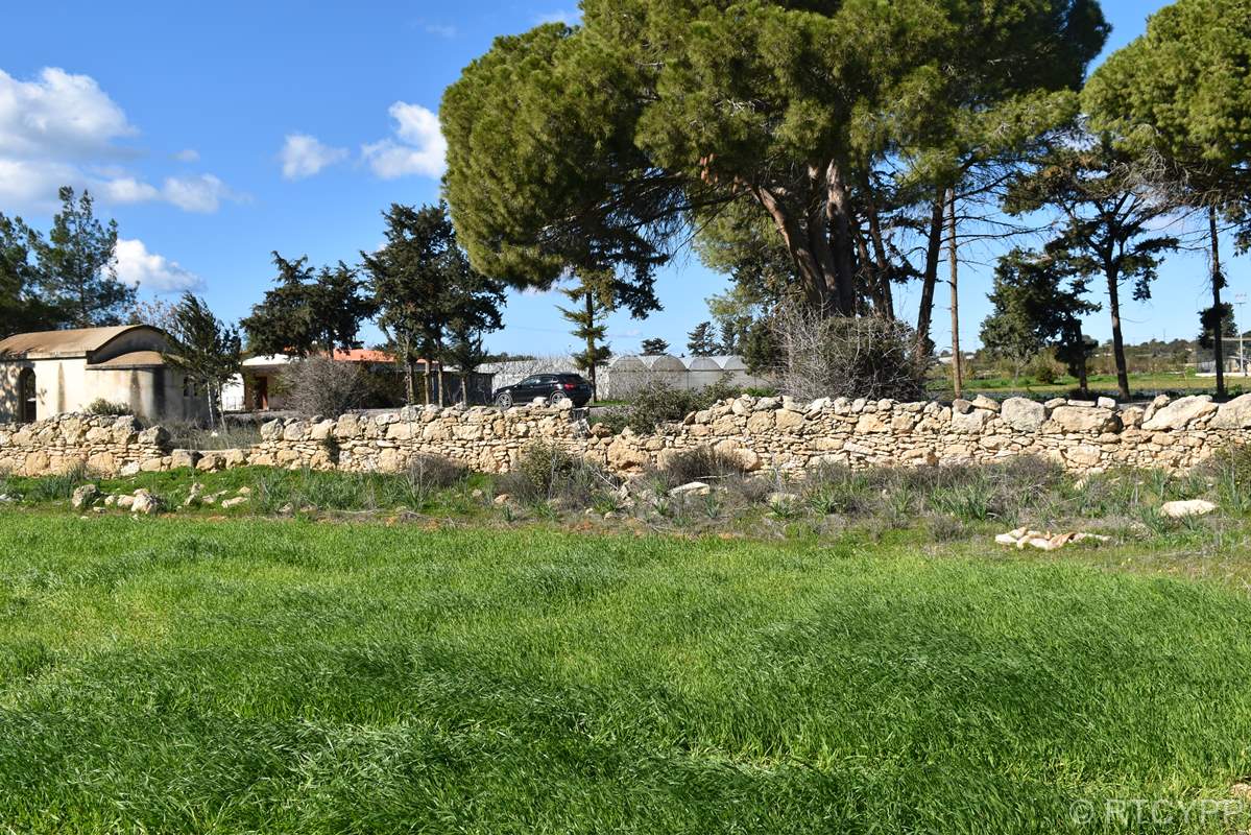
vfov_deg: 34.2
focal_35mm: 39
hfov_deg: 49.5
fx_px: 1355
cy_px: 418
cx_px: 626
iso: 100
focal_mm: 26
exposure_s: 1/320
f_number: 9
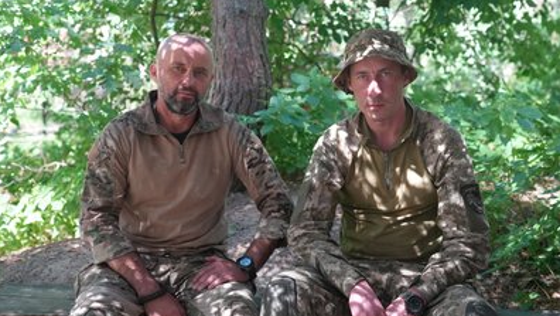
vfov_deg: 21.8
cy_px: 141
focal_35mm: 55
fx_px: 817
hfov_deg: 37.8
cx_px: 280
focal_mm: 52
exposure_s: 1/160
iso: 3200
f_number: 4
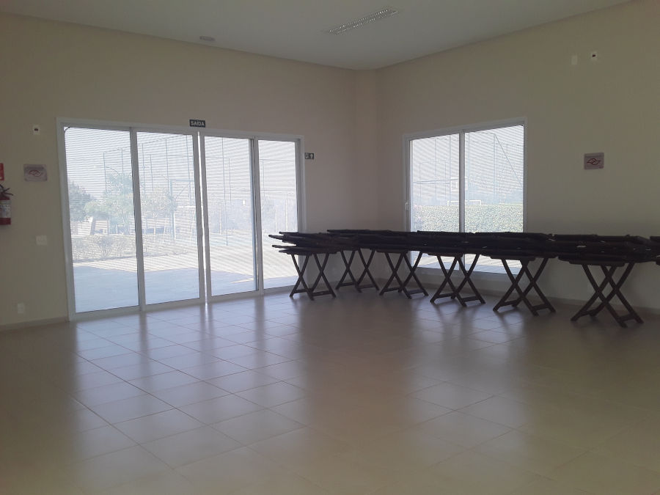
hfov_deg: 58.4
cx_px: 330
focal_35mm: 31
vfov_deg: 45.4
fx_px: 591
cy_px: 248
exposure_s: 1/202
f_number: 2.2
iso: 40
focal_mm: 3.3
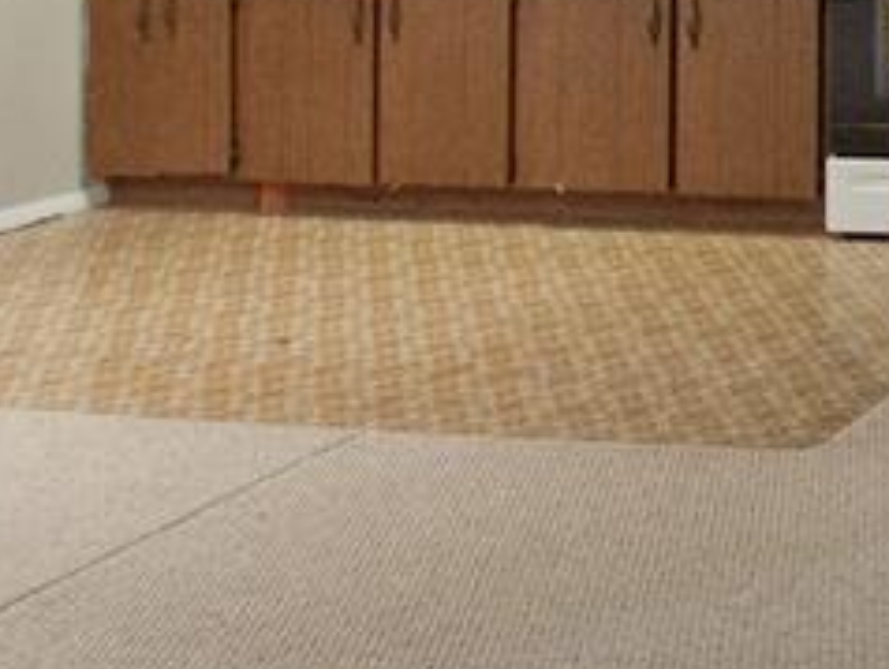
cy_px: 146
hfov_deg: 20.7
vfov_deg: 23.4
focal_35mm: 62
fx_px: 1594
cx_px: 1629
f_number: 3.5
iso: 800
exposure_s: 1/80
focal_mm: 10
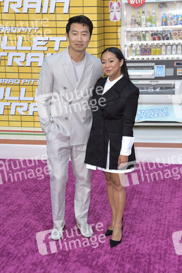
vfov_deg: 36.2
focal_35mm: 55
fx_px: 417
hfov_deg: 24.6
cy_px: 136
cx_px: 91
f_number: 7.1
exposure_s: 1/250
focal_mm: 55
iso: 640
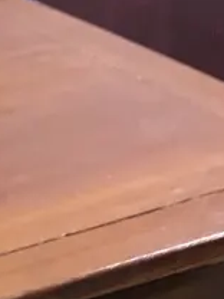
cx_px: 27
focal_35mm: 143
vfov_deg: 11.3
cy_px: 732
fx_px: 1234
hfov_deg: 10.3
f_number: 2.2
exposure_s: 1/10
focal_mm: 4.15
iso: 100
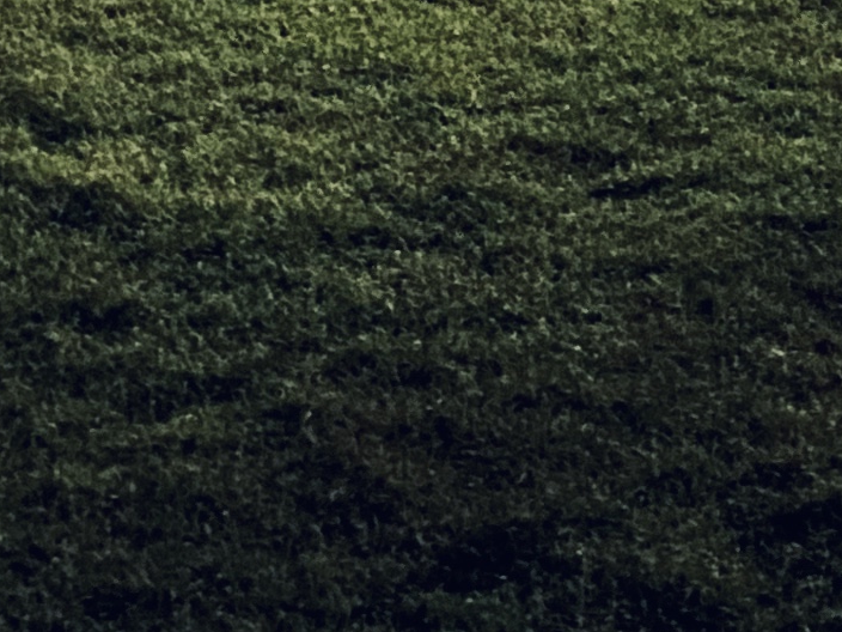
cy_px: -1238
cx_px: 917
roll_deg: -0.7
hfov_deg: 13.0
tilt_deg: +4.6
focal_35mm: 149
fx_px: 3624
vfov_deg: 8.4
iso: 500
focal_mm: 4.25
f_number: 1.8
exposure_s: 1/4
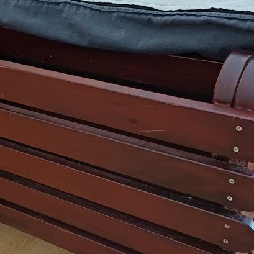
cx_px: 109
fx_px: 448
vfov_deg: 31.4
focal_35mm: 54
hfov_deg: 31.6
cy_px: 164
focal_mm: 4.65
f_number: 1.8
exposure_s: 1/20
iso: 800
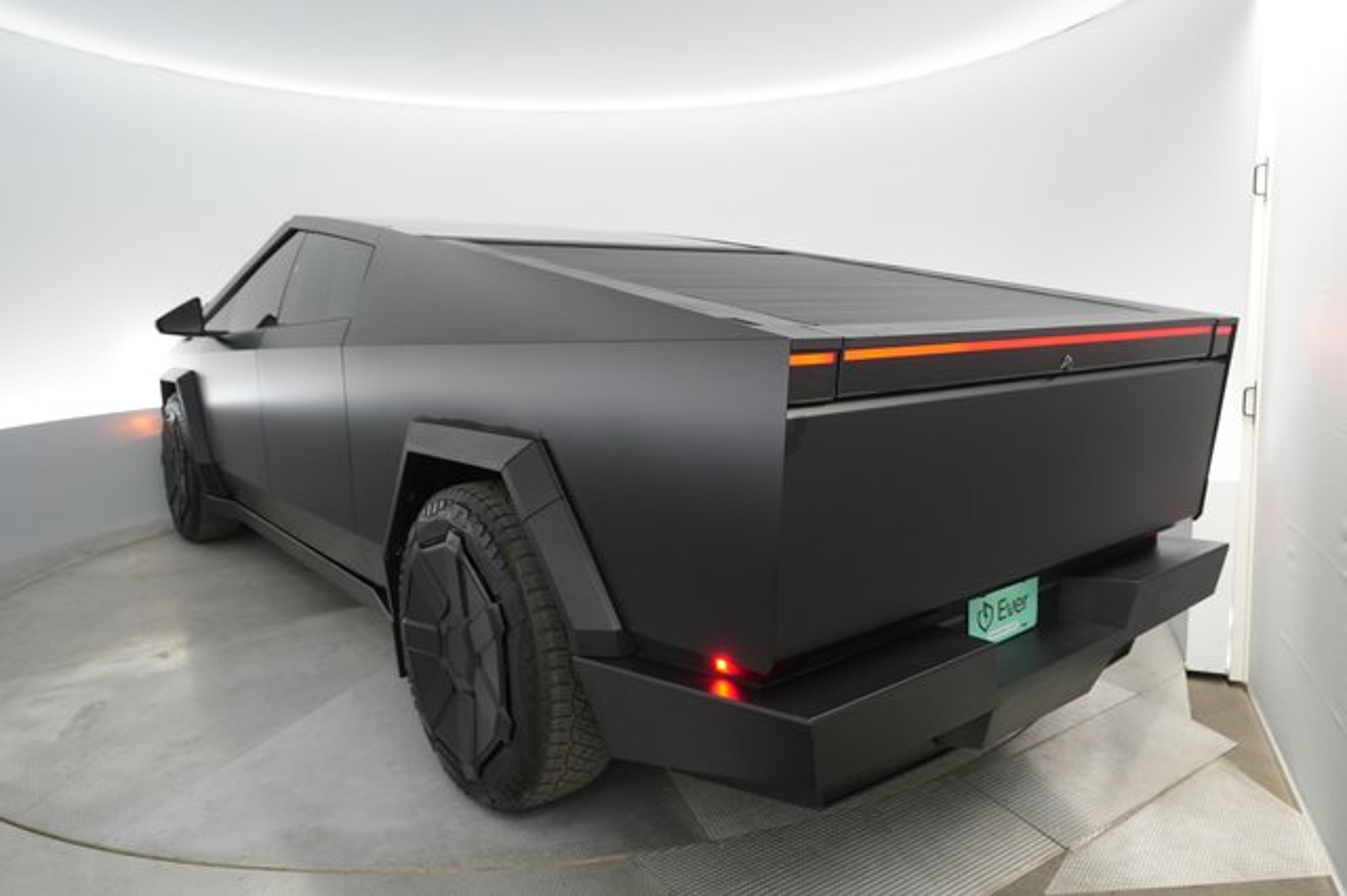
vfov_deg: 53.1
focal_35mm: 24
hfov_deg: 73.8
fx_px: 897
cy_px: 448
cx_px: 674
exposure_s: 1/100
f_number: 5
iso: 2500
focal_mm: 24
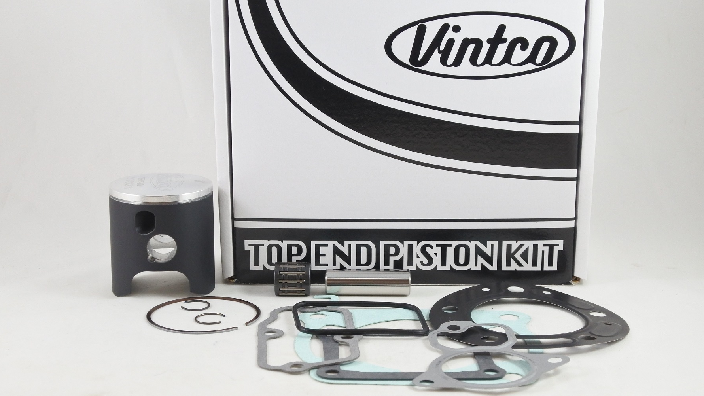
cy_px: 192
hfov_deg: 36.6
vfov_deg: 21.1
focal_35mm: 57
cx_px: 351
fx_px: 1064
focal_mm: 20.1
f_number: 4.8
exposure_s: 1/125
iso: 720
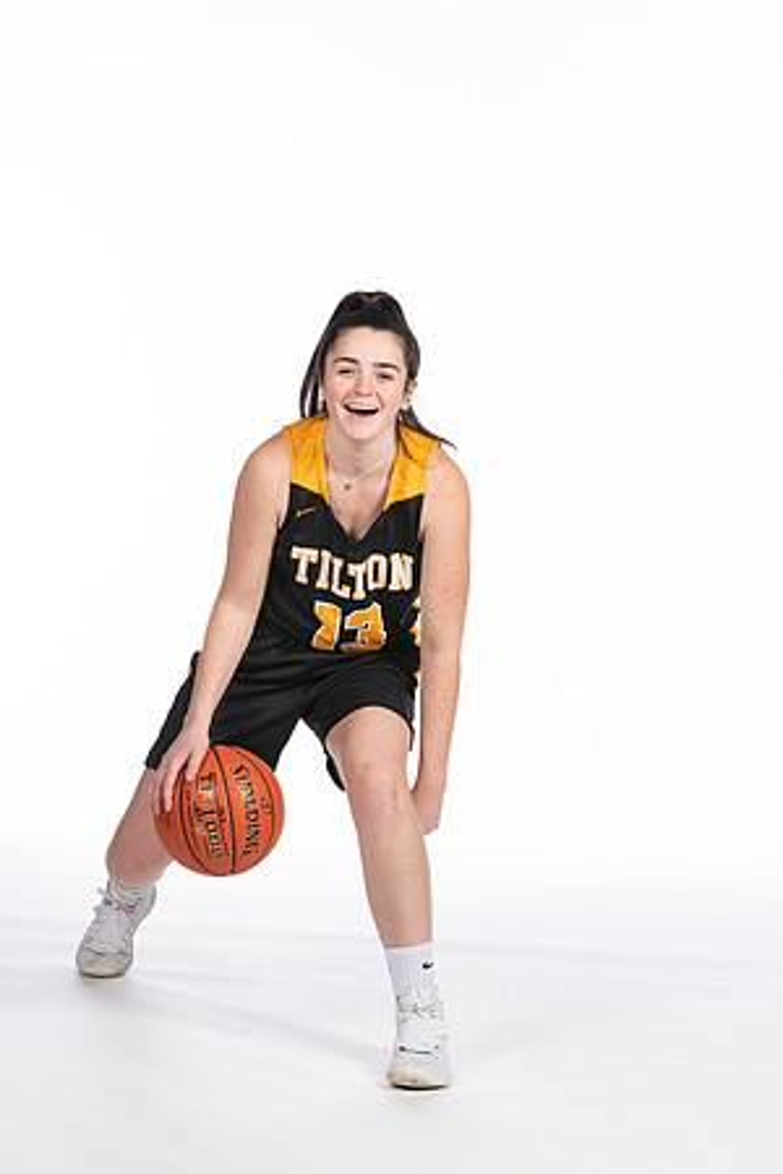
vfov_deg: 19.5
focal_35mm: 105
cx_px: 392
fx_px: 3425
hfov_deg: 13.0
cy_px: 587
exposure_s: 1/100
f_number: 5
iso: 100
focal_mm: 70
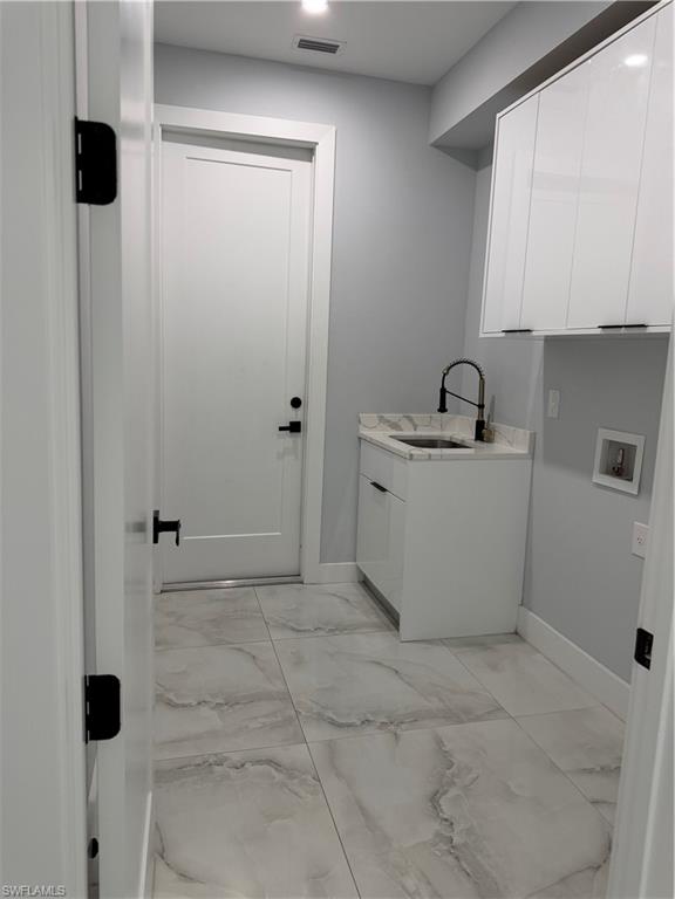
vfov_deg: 71.6
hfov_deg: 56.8
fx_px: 624
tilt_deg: -7.8
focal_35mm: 24
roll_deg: -1.9
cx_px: 338
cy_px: 450
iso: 160
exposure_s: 1/120
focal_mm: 6.76
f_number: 1.78
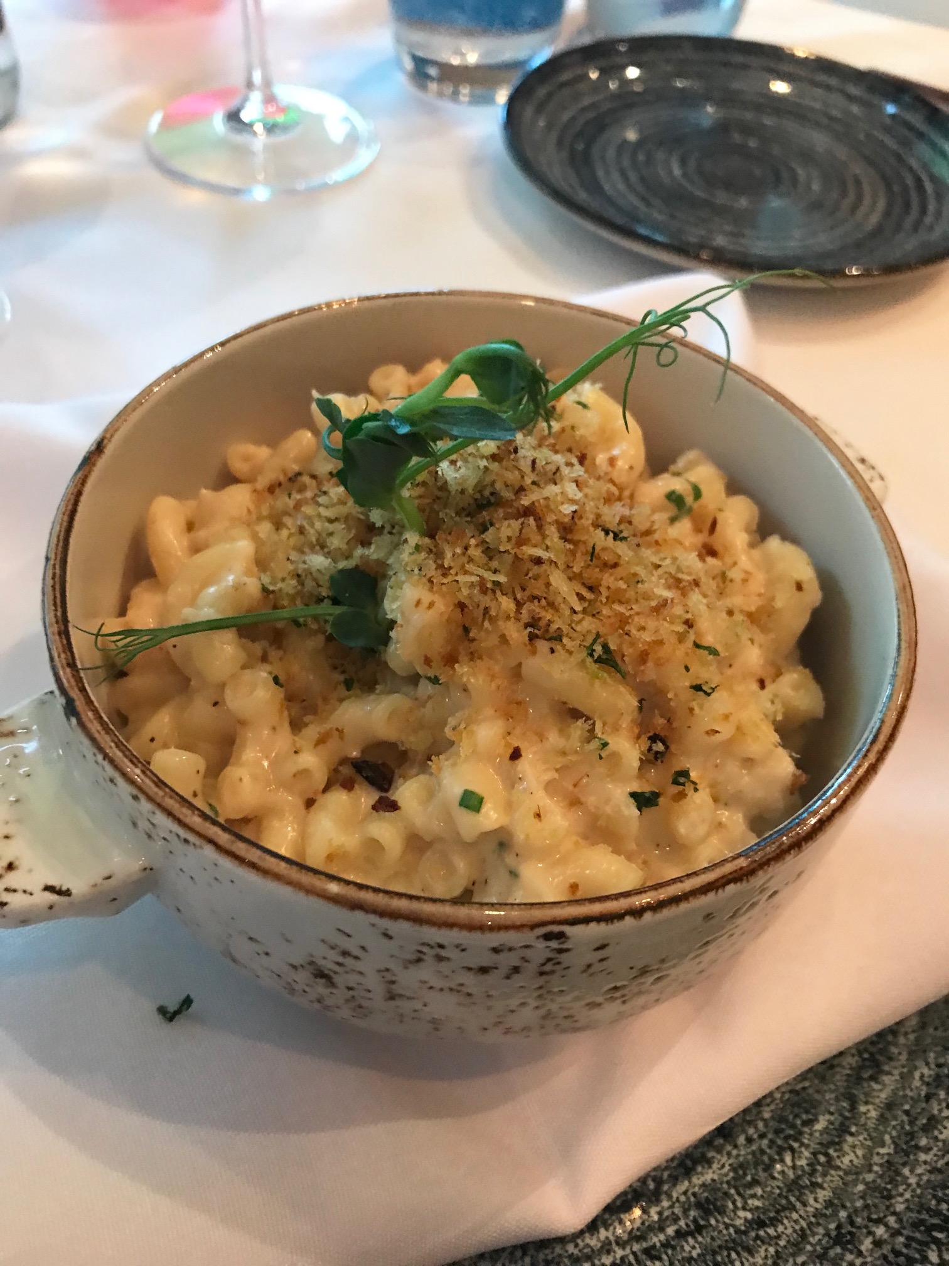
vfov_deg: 63.4
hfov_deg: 49.7
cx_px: 474
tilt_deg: -50.8
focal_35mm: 28
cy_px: 633
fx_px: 1023
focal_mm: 3.99
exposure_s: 1/13
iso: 100
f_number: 1.8
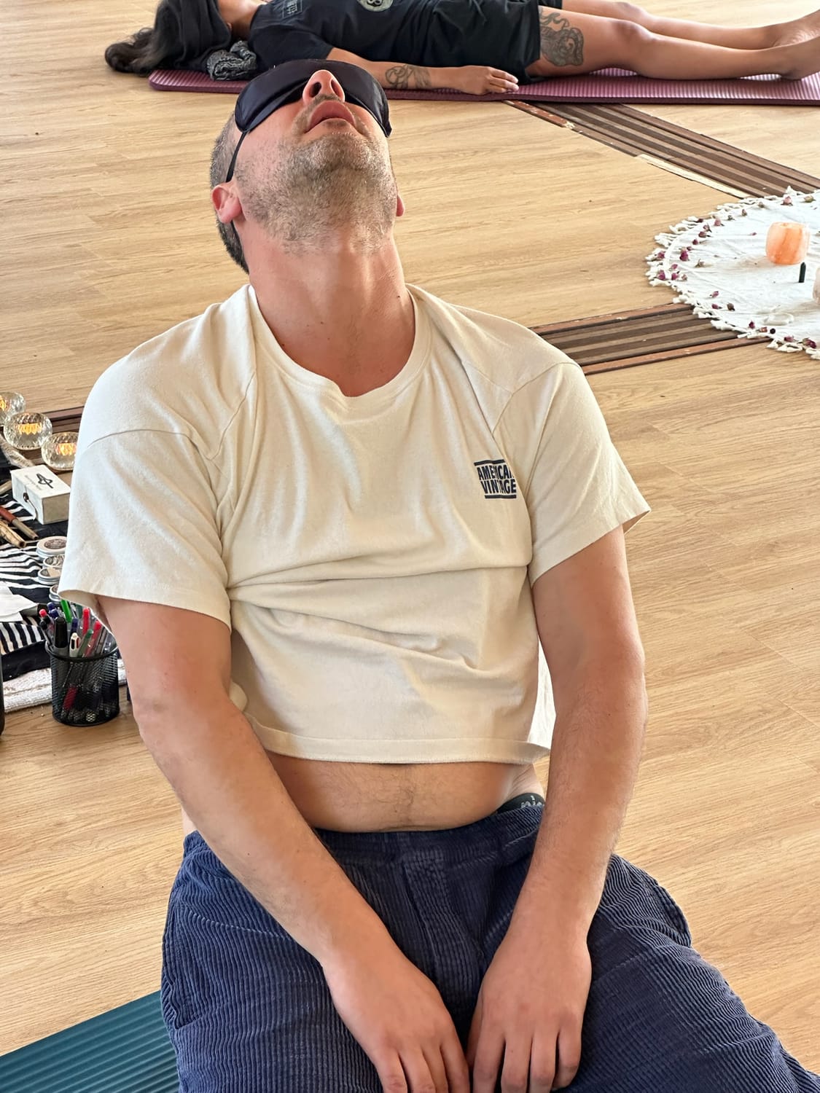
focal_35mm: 77
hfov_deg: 19.1
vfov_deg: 25.3
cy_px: 546
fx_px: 2432
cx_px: 410
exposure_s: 1/99
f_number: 2.8
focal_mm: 9
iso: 125
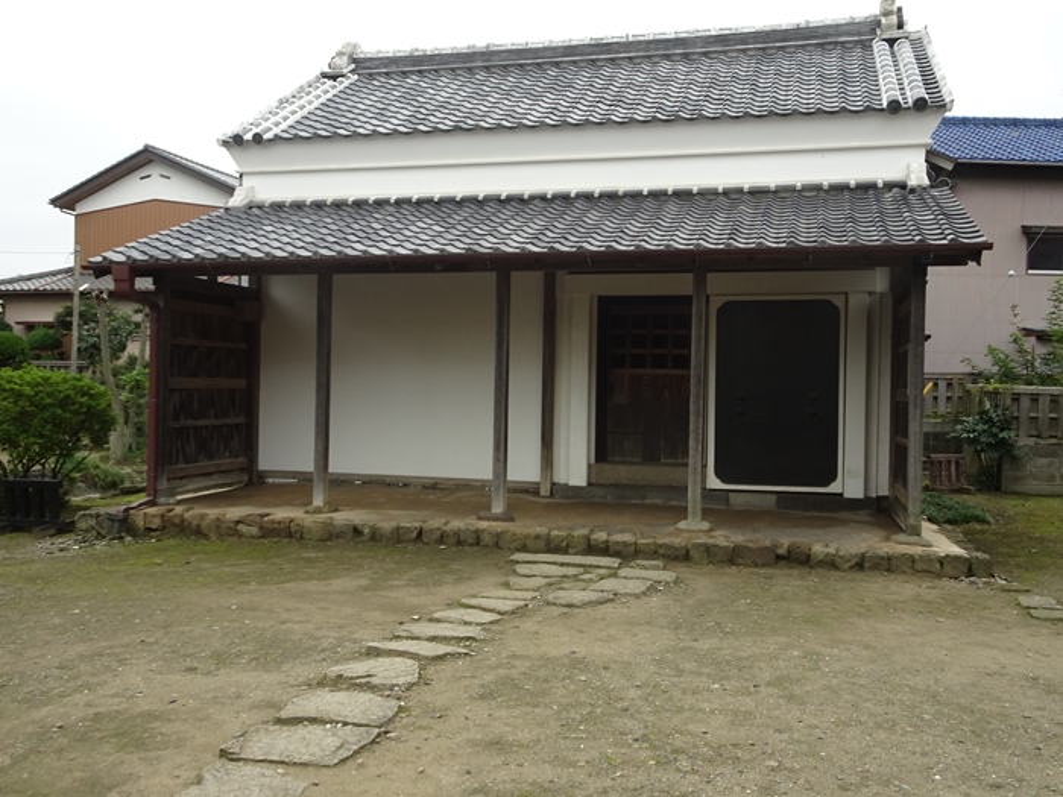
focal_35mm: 32
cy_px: 398
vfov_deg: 44.2
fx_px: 983
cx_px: 532
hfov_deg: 56.8
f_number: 4
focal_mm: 5.43
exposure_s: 1/40
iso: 125
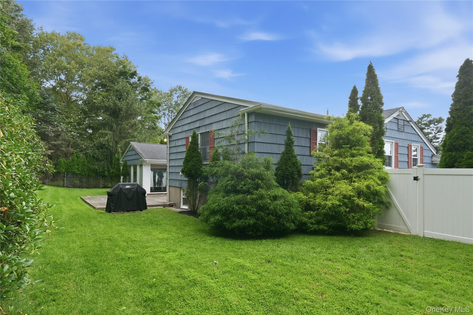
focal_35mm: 19
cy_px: 158
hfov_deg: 86.9
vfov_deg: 64.5
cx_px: 236
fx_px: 250
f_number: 8
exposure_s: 1/110
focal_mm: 12.6
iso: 400
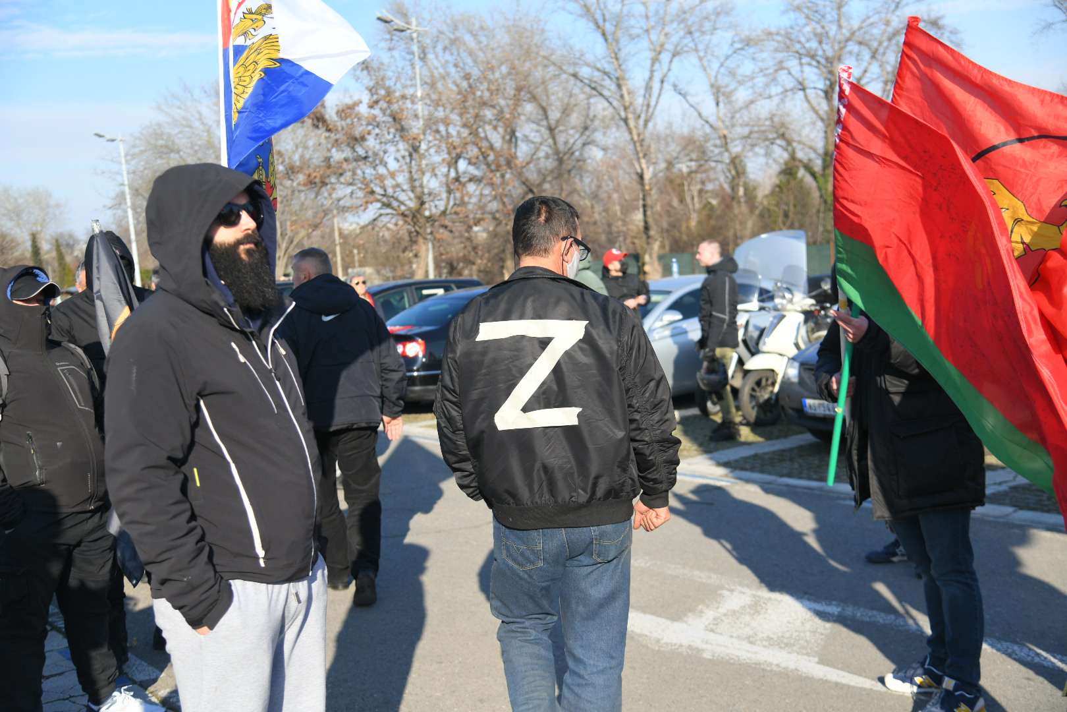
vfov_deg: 29.2
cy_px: 356
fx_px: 1363
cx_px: 534
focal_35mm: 46
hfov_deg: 42.7
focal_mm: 46
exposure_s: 1/1000
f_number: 4
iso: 200
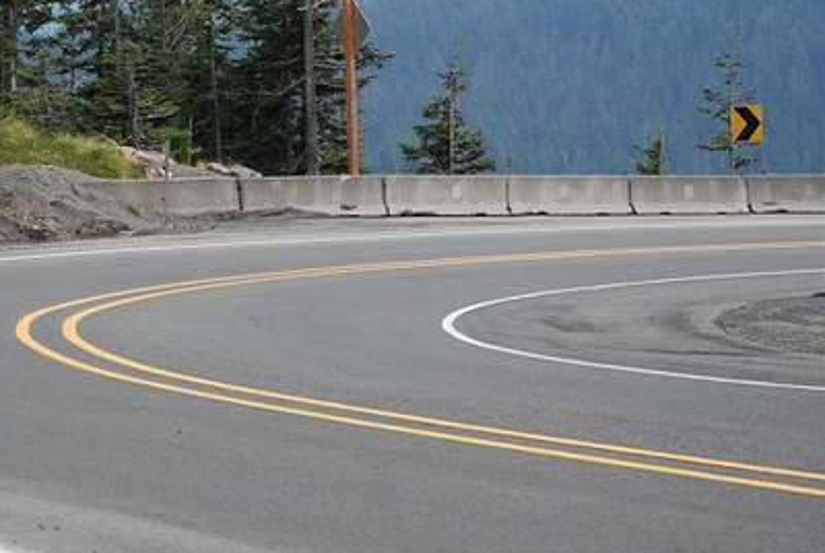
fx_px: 4239
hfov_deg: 11.1
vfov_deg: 7.5
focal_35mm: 185
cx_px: 285
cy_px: 321
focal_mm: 85
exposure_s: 1/3200
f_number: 5.6
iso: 1600
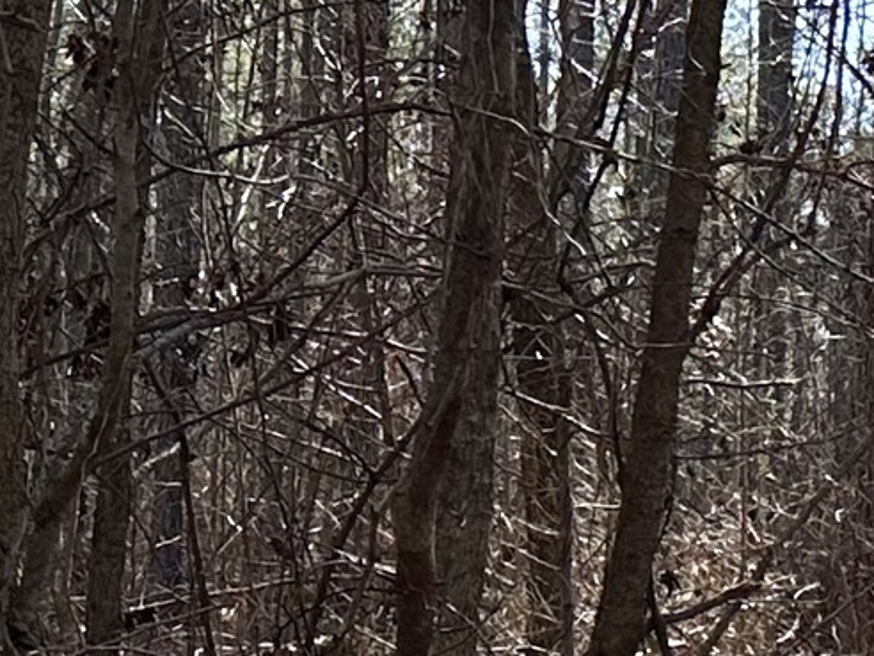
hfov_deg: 10.4
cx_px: 2409
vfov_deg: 9.9
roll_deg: +1.1
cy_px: 194
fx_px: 3787
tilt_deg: +5.9
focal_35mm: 150
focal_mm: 6.86
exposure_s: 1/724
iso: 80
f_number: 1.78
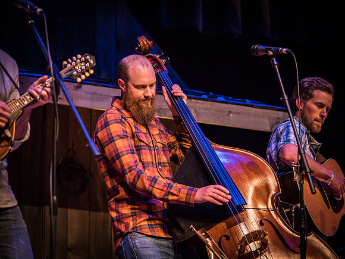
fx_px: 1635
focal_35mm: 164
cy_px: 130
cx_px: 172
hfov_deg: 12.0
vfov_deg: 9.1
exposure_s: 1/80
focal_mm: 82
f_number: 2.8
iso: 640
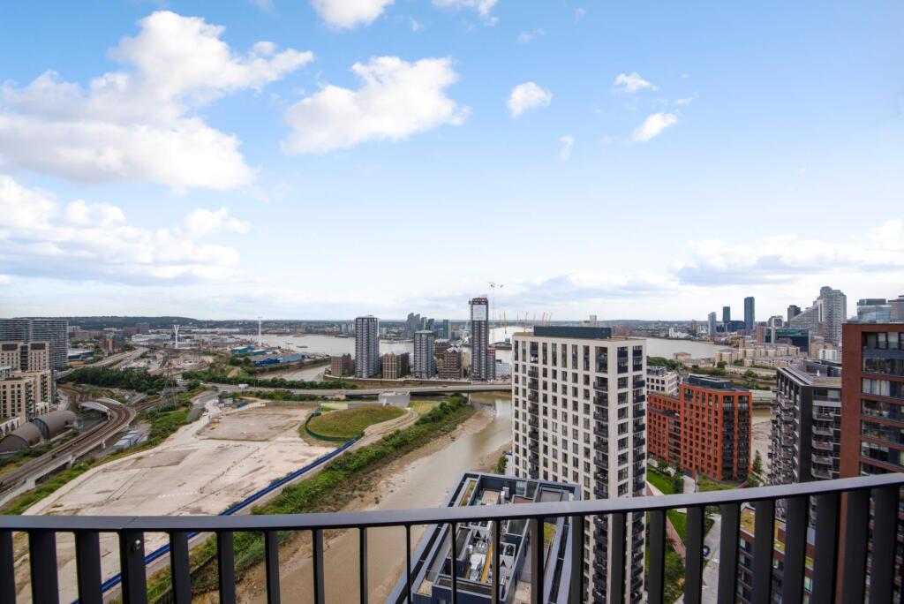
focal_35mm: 14
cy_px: 302
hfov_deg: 104.2
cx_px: 452
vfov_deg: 81.3
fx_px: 352
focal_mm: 14
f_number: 16
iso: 320
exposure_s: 1/160
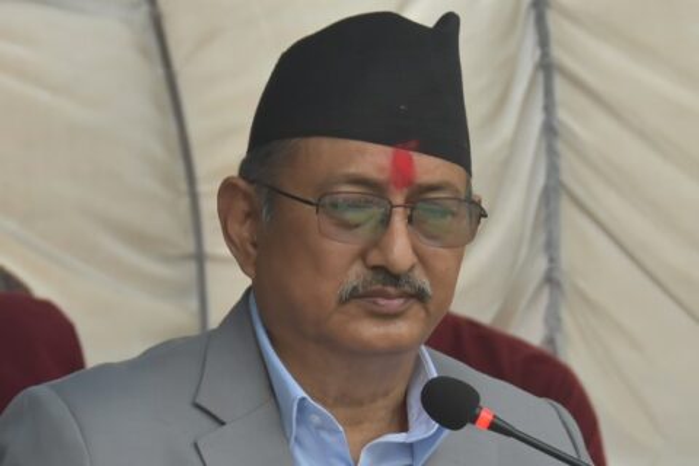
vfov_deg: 13.0
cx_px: 350
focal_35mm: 105
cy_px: 233
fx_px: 2039
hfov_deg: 19.5
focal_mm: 70
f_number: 5.6
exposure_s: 1/500
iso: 800
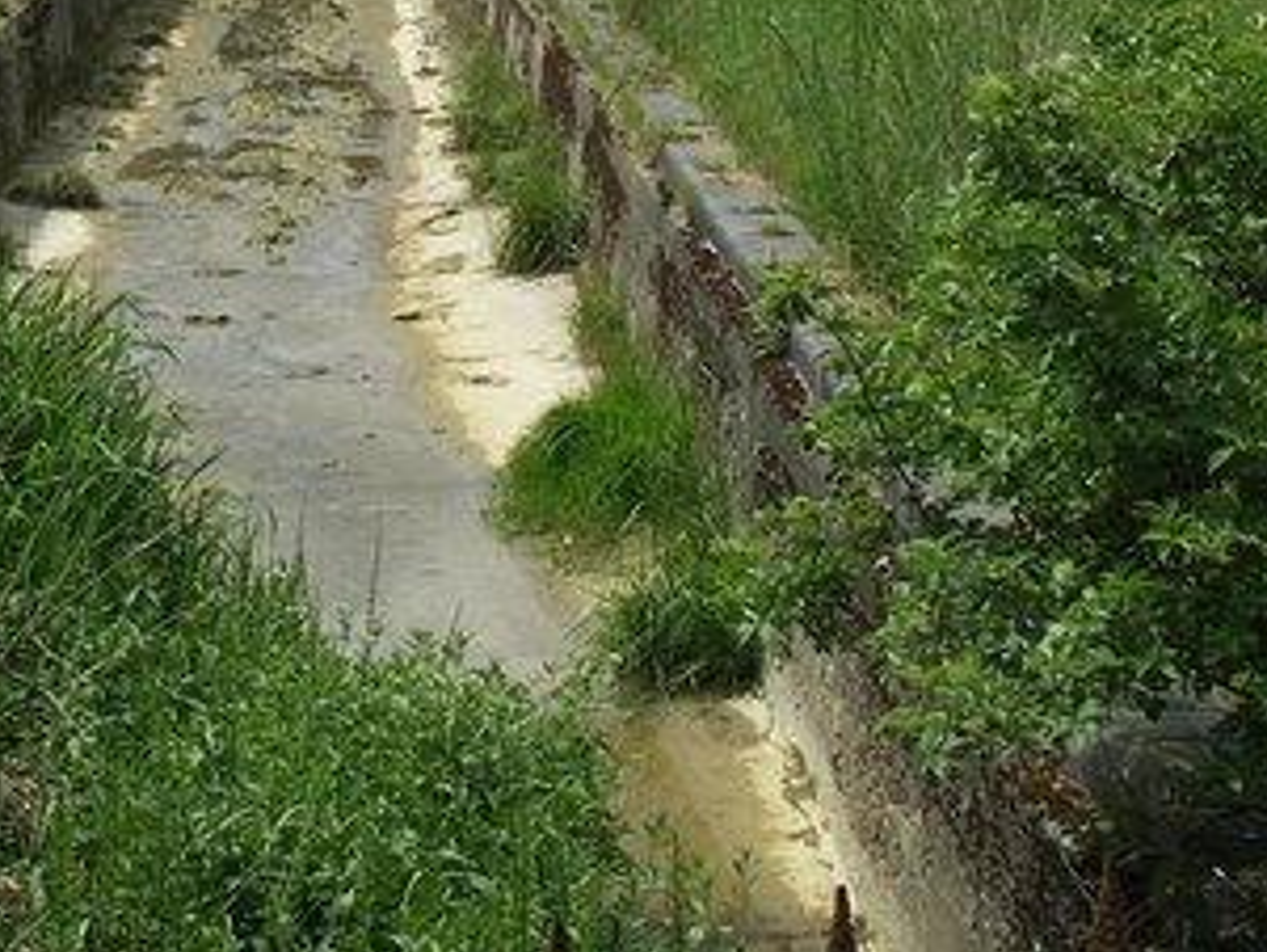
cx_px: 223
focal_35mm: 68
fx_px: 2490
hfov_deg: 27.9
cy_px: -46
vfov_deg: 20.8
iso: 50
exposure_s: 1/200
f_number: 6.3
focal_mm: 8.4
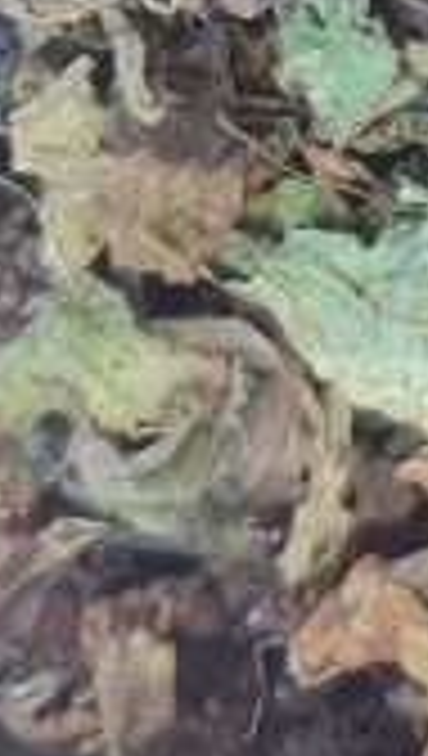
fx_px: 2391
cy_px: -328
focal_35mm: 119
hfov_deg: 9.6
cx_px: 824
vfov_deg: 16.6
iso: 1000
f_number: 1.65
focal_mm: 6.19
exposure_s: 1/25
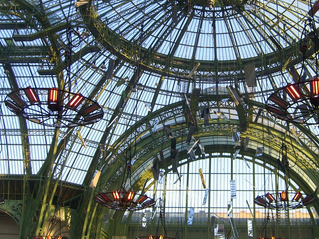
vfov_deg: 26.9
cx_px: 225
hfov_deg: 35.0
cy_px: 91
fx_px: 498
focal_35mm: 54
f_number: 2.8
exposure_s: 1/200
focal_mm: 7.9
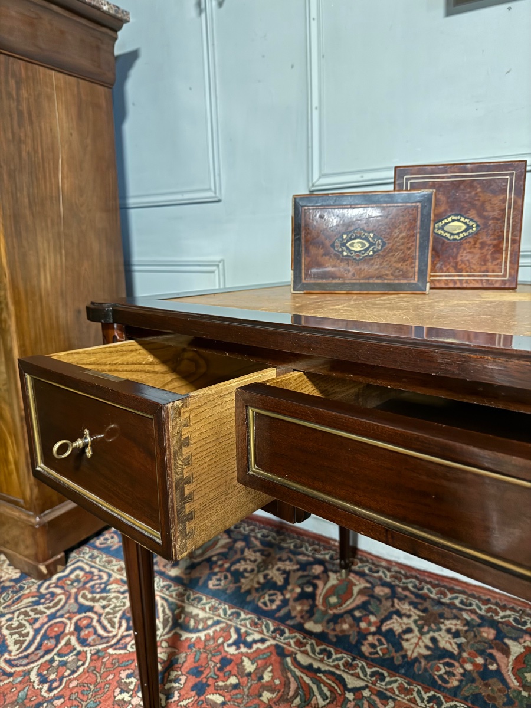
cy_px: 354
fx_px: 491
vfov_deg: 71.6
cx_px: 266
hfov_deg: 56.8
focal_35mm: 24
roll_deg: +1.2
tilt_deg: -12.1
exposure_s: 1/15
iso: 1600
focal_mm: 6.76
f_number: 1.78
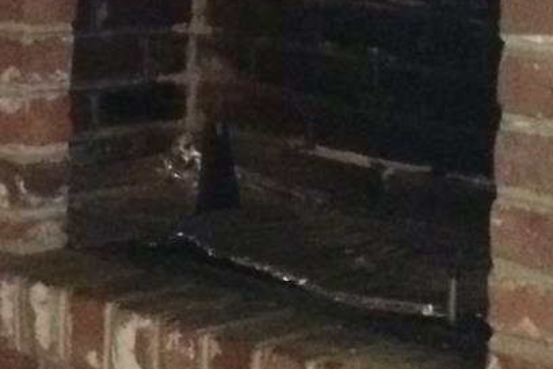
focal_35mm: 148
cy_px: -156
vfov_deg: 9.1
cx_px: -263
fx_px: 2273
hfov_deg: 13.1
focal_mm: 4.15
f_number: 2.2
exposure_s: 1/15
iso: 500
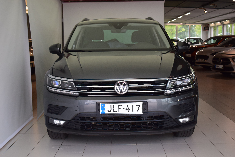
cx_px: 118
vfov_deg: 25.1
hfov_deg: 36.8
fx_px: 353
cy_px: 78
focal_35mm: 54
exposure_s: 1/1000
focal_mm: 36
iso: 1600
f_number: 4.8
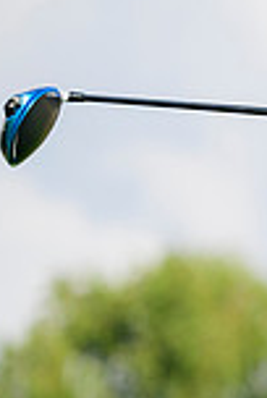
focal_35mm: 837
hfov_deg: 1.6
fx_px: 9269
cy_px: 339
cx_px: 720
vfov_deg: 2.5
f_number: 5.6
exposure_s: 1/2000
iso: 640
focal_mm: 220
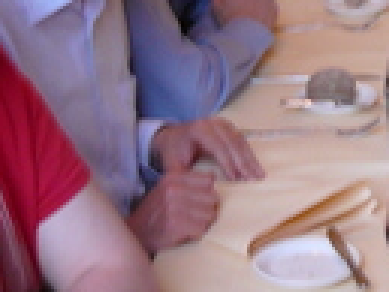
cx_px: 546
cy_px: -114
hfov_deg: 13.5
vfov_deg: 10.4
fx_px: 1563
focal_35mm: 139
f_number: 2.8
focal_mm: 5.2
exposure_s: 1/8
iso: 80
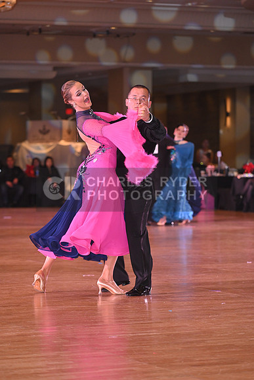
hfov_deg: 10.2
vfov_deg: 15.2
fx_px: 1428
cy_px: 190
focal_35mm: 135
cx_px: 127
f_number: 4.5
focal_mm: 135
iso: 2000
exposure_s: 1/200
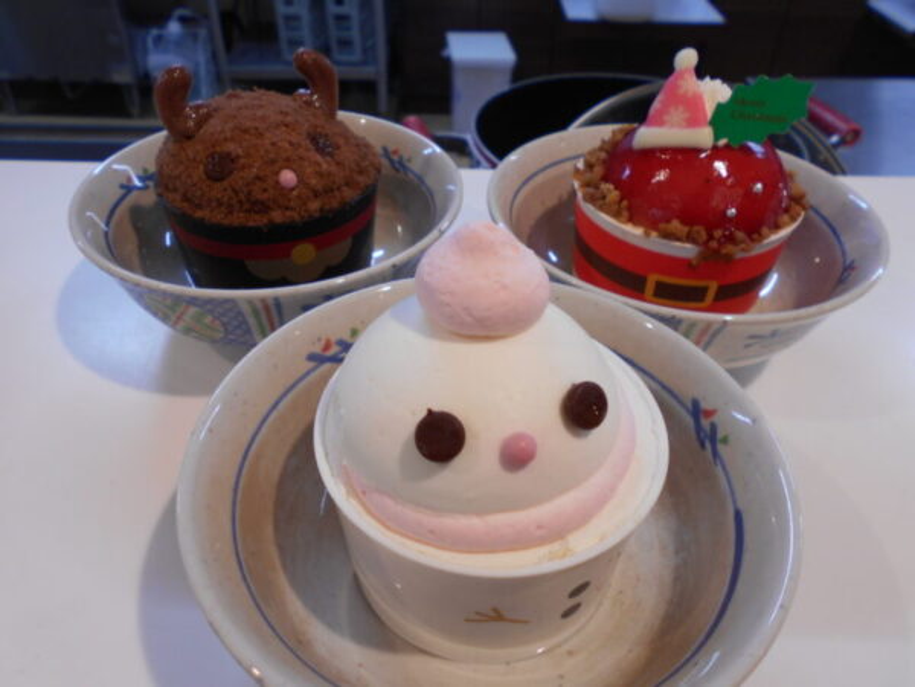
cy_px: 344
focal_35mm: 26
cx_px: 458
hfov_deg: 67.3
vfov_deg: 53.1
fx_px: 687
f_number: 3.2
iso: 100
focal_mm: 4.6
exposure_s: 1/30
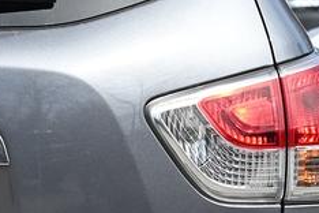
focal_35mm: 273
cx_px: -260
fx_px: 2419
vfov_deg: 5.0
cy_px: 100
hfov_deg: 7.3
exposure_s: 1/320
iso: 100
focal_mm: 50
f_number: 6.3
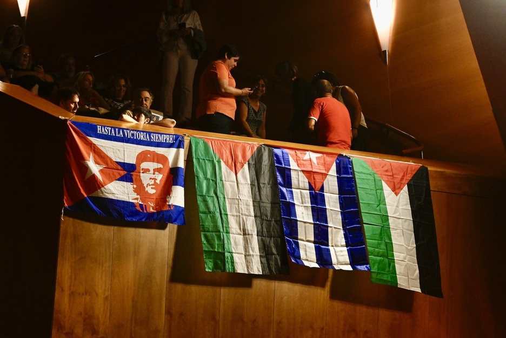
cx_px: 253
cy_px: 169
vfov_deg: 6.9
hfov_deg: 10.3
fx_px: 2811
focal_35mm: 200
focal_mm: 200
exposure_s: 1/250
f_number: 5.6
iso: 4000
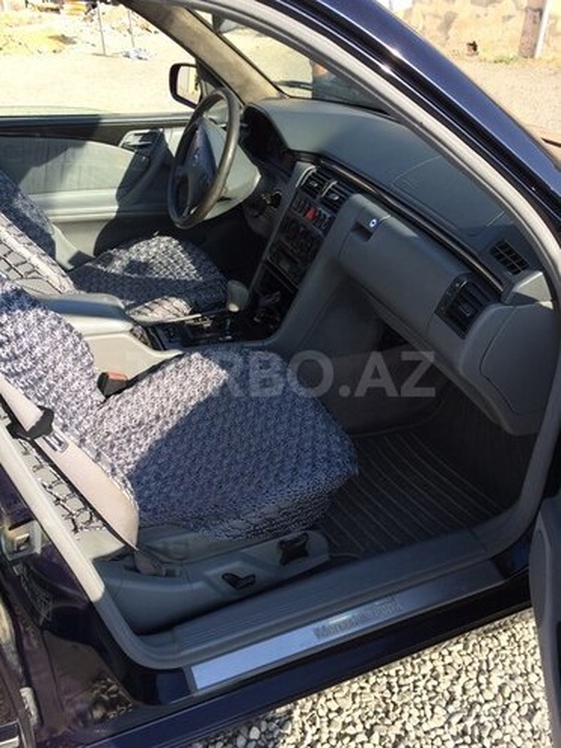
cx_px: 280
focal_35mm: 29
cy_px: 374
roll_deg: -0.7
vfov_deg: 61.7
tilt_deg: -34.0
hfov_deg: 48.2
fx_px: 627
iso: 32
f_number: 2.2
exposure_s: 1/662
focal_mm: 4.15
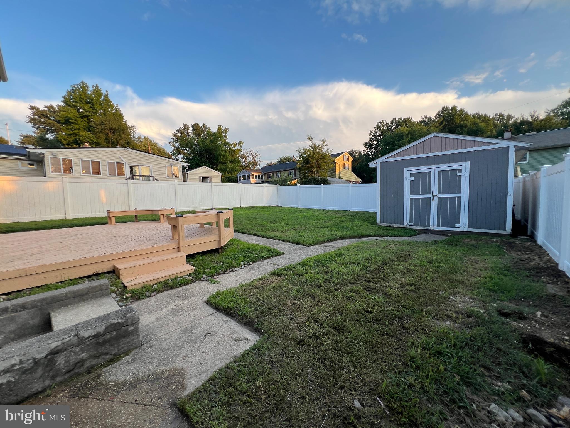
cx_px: 285
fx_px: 214
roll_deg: +2.6
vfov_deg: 89.9
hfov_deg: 106.2
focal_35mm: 13
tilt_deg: -3.9
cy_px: 214
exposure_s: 1/142
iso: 32
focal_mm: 1.57
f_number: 1.8
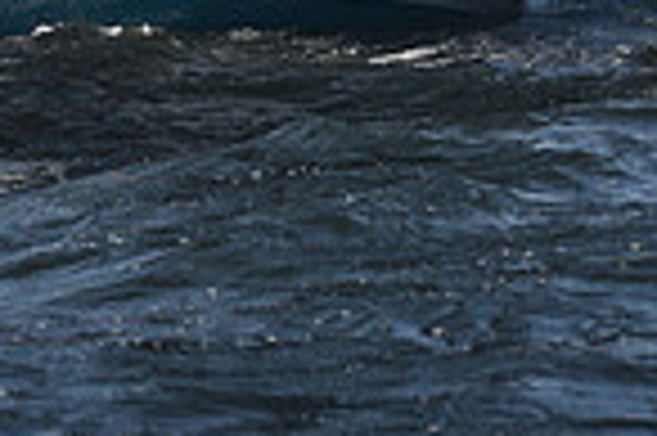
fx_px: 6654
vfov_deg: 3.7
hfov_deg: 5.6
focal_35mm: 365
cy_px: -854
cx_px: 92
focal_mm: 92
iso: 250
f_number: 7.1
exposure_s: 1/640
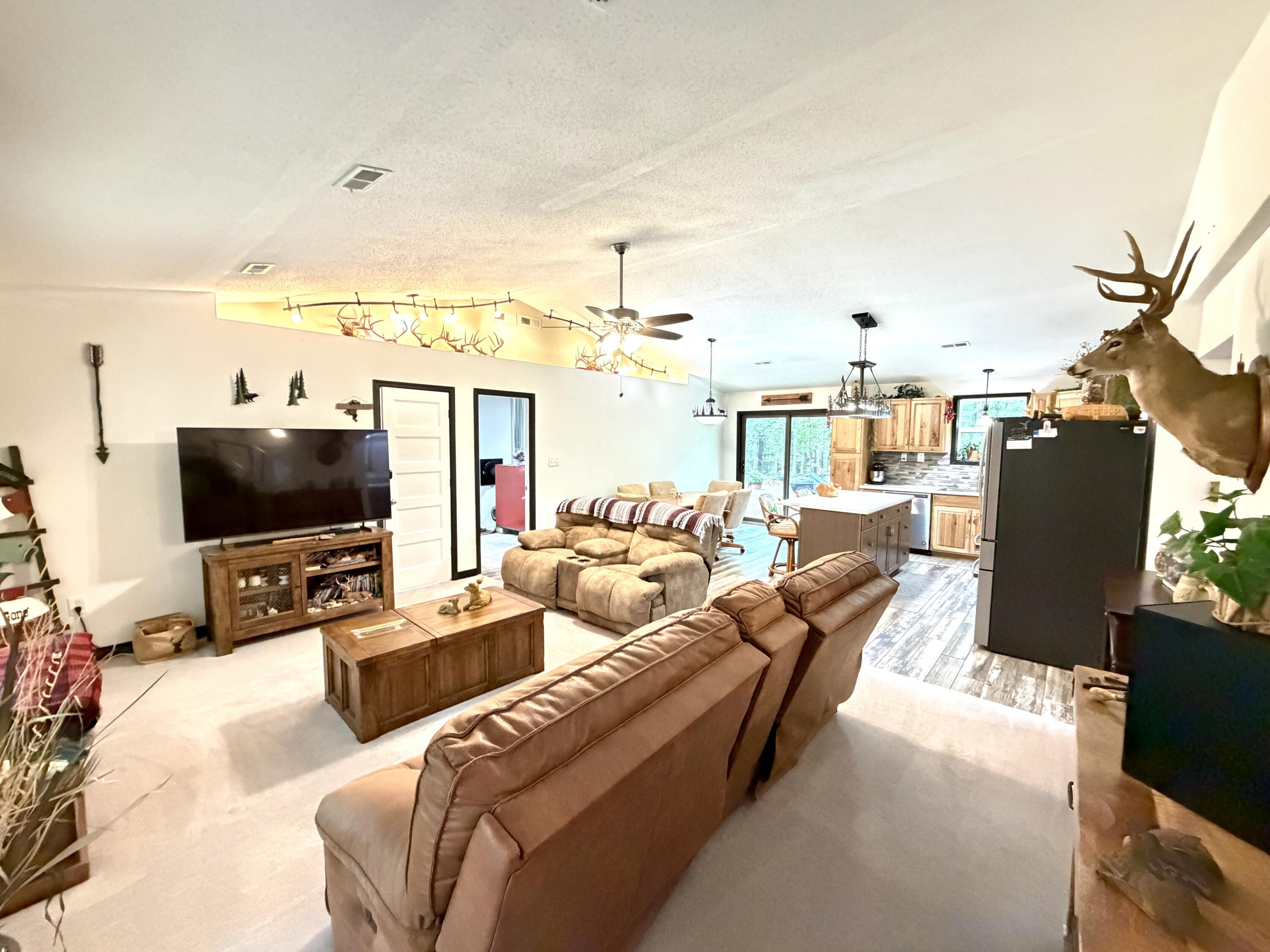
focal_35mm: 14
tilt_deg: -3.8
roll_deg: +0.2
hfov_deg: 102.1
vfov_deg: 85.7
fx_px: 514
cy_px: 476
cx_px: 635
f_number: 2.2
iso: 1250
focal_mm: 2.22
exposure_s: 1/40
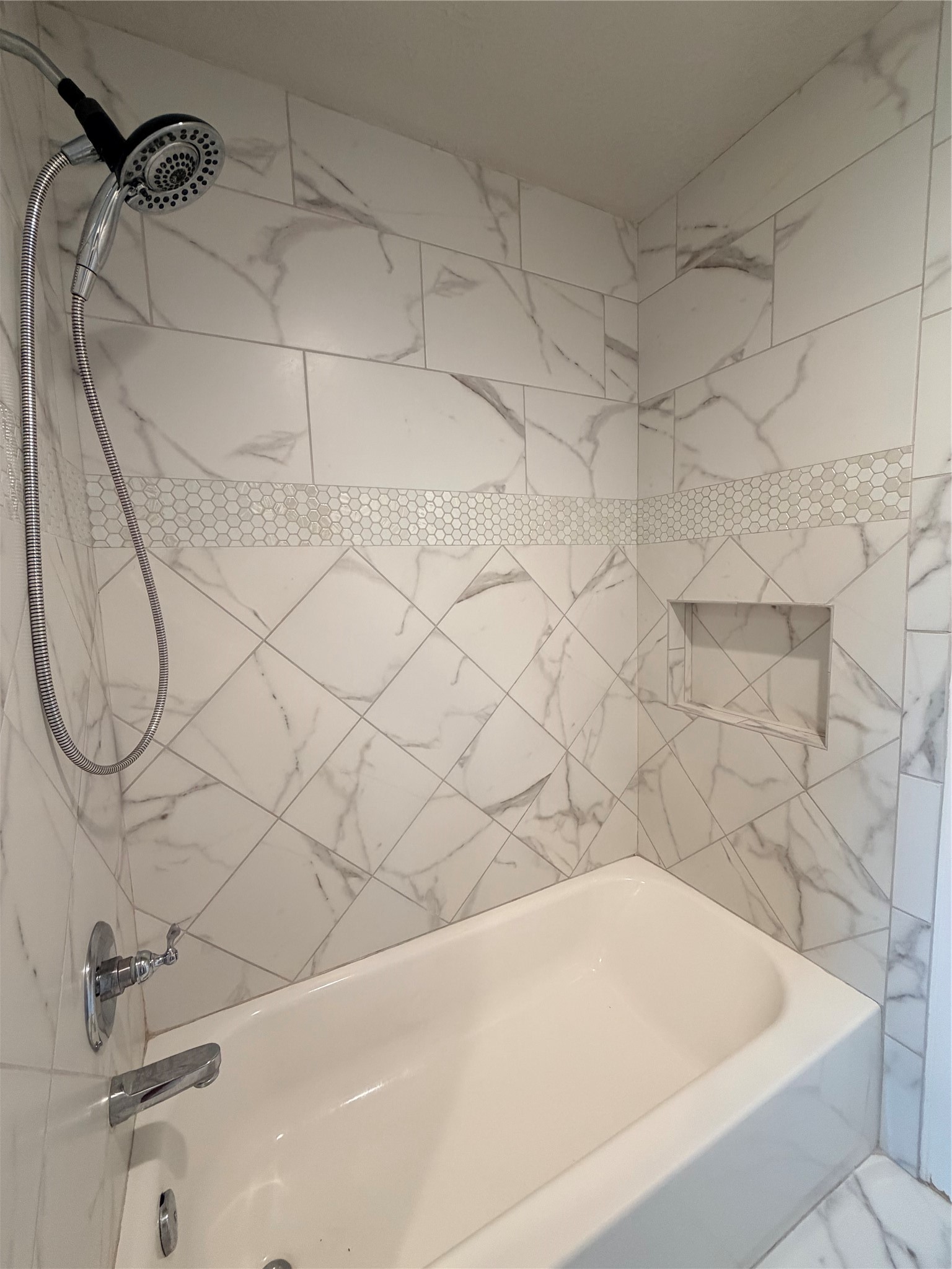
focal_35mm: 14
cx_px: 476
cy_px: 634
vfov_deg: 102.1
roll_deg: +2.8
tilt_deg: -7.3
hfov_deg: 85.7
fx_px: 513
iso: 160
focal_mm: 2.22
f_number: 2.2
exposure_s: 1/60
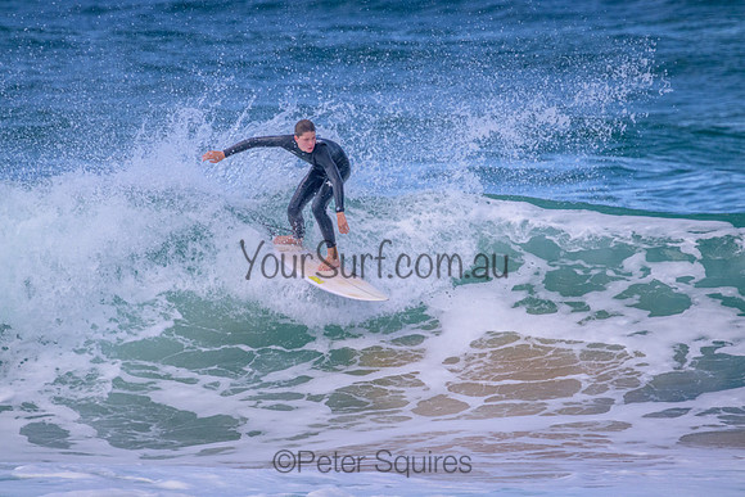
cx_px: 372
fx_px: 16559
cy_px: 248
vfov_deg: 1.7
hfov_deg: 2.6
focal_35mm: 800
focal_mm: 800
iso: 1600
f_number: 11
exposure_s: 1/1600
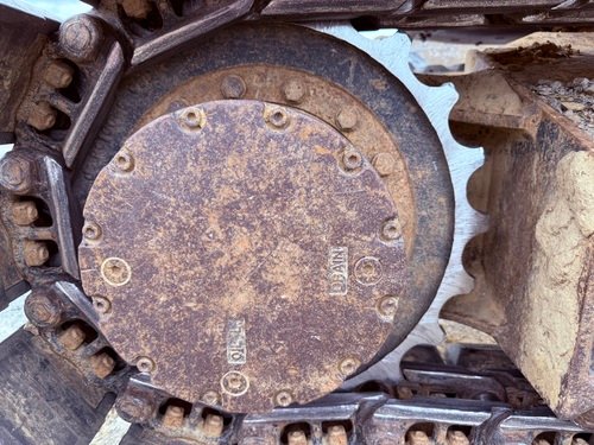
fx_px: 412
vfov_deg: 56.8
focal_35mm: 24
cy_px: 222
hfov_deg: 71.6
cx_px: 297
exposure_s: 1/169
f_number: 1.78
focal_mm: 6.76
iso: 64
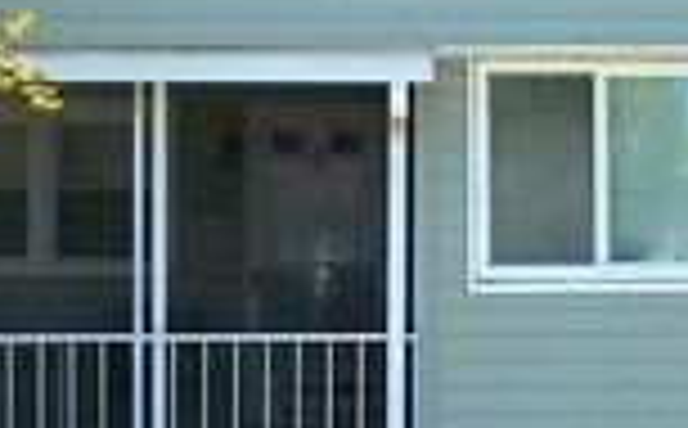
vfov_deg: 9.9
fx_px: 2470
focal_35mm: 132
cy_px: 277
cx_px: 324
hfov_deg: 15.9
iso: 80
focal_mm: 6.3
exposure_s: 1/750
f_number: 4
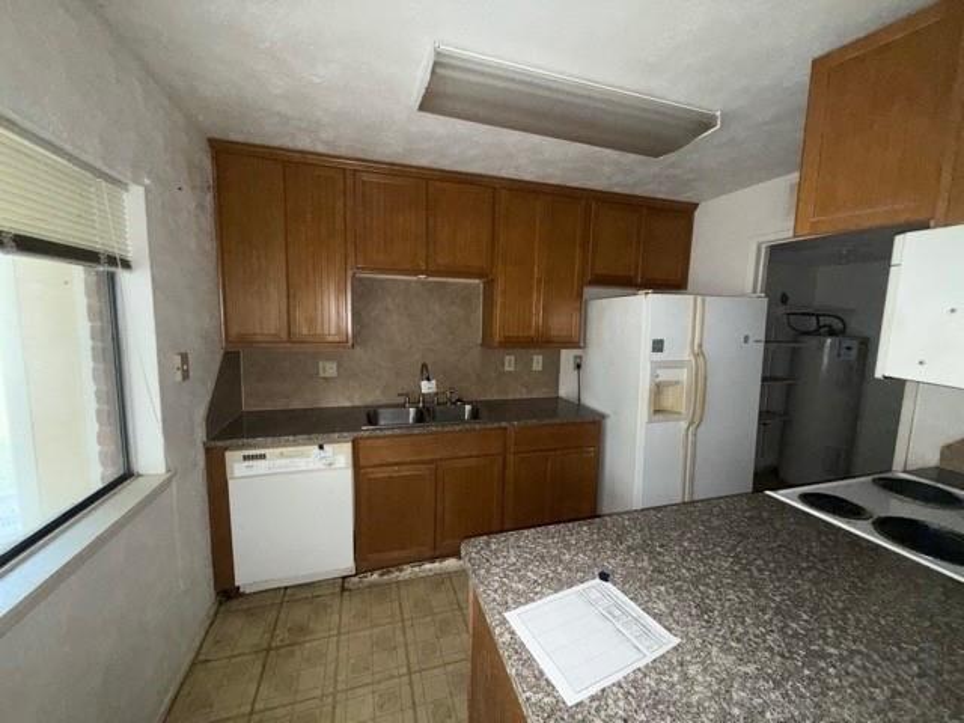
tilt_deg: -6.0
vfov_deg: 85.7
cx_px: 482
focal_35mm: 14
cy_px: 362
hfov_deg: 102.1
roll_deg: -1.3
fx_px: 390
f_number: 2.2
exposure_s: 1/40
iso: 400
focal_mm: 2.22
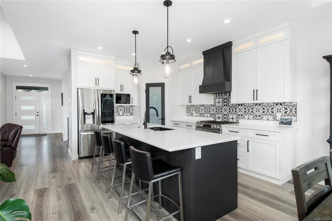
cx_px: 166
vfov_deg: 67.3
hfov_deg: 90.0
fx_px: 166
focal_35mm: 18
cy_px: 110
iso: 320
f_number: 8
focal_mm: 12
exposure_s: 1/10
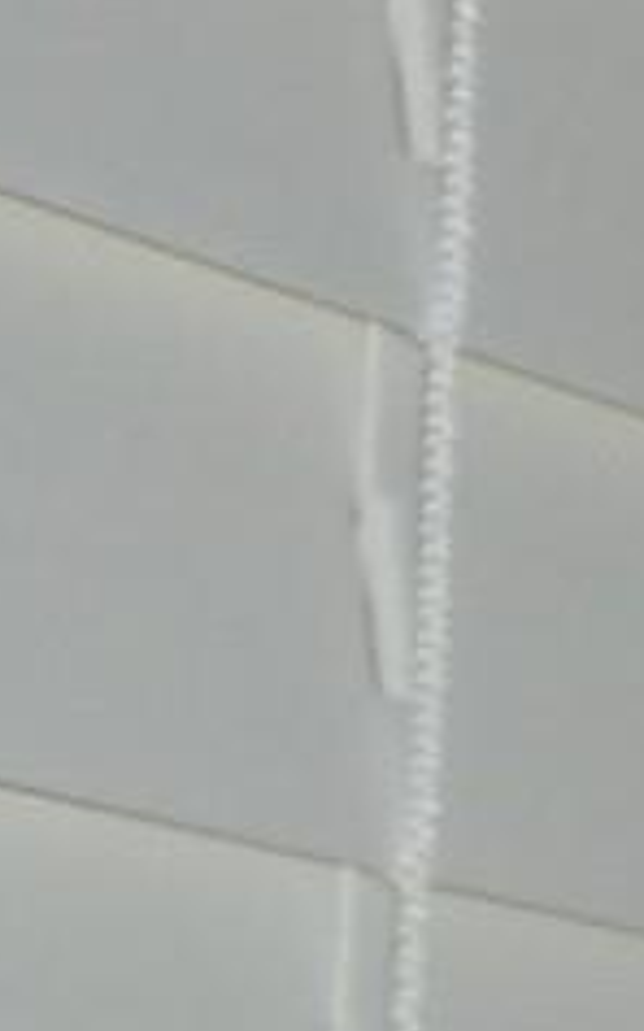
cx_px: 4003
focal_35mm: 220
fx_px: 6182
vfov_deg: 9.1
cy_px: 1866
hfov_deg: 4.4
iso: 80
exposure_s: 1/60
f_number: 3.3
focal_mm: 4.3
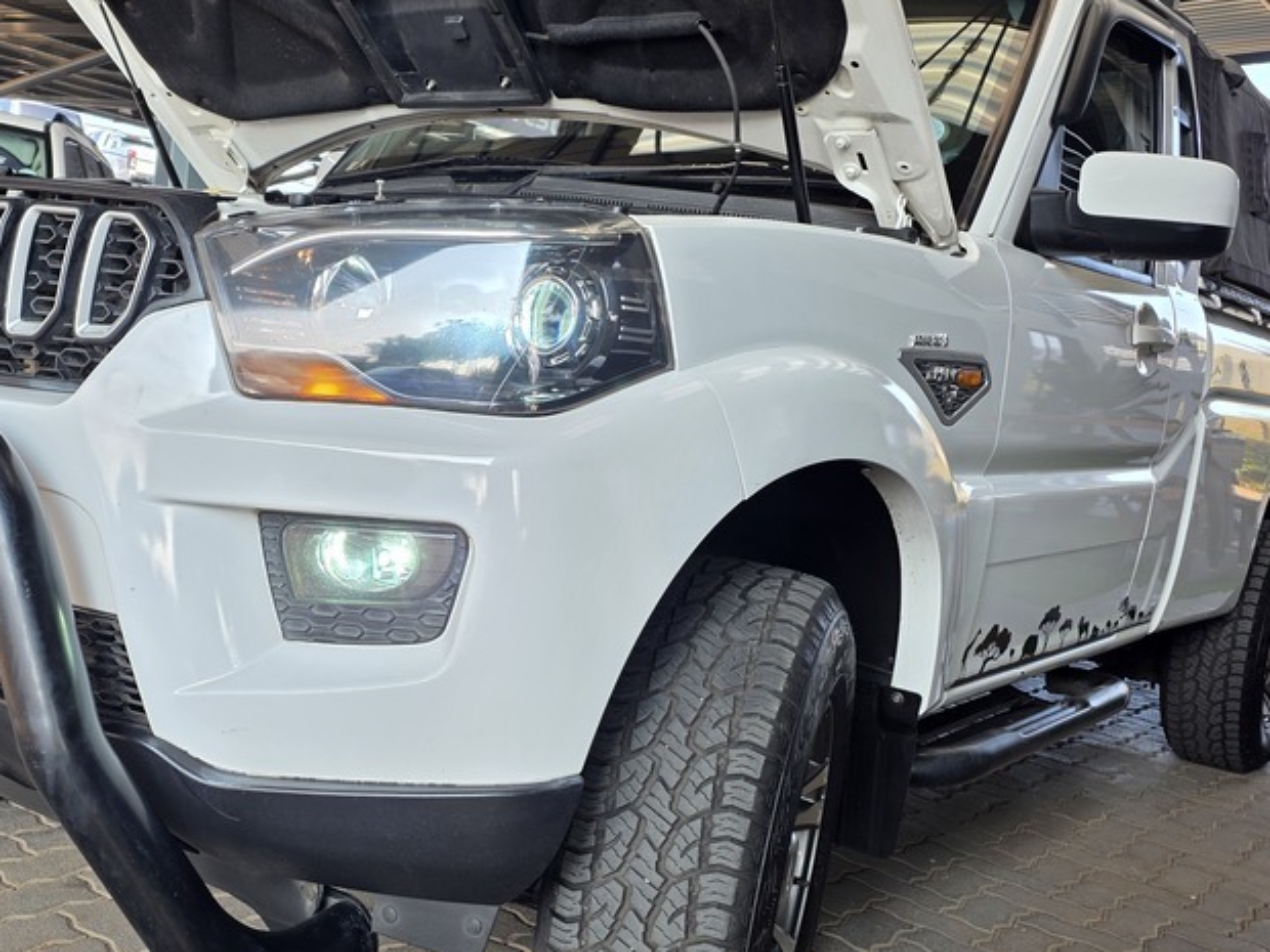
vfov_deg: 37.7
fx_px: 1394
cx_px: 516
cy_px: 489
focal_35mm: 38
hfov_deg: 48.7
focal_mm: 6.25
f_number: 1.7
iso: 12
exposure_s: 1/52.3
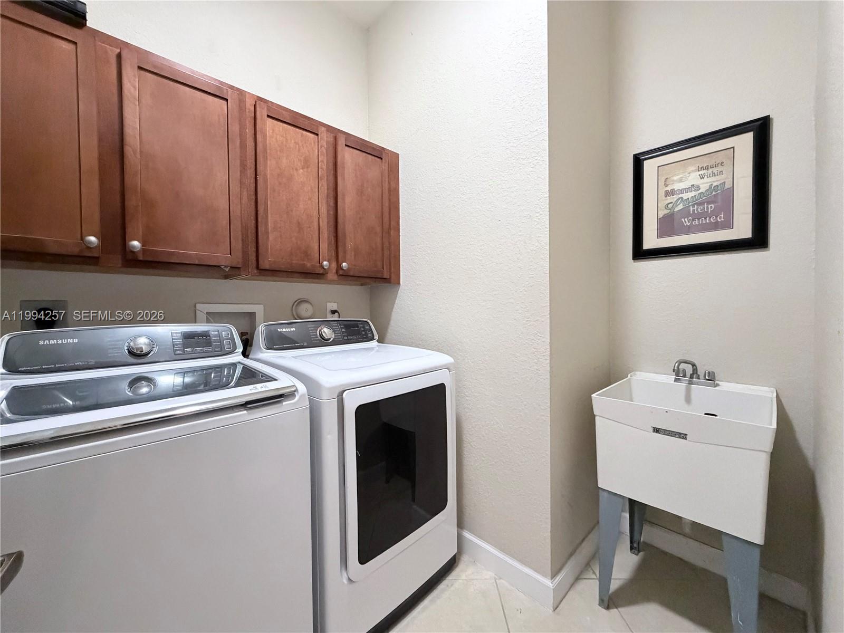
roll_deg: +1.4
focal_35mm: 14
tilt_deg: -0.6
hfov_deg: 102.1
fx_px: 341
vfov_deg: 85.7
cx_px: 422
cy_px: 316
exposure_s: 1/60
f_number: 2.2
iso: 800
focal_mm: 2.22
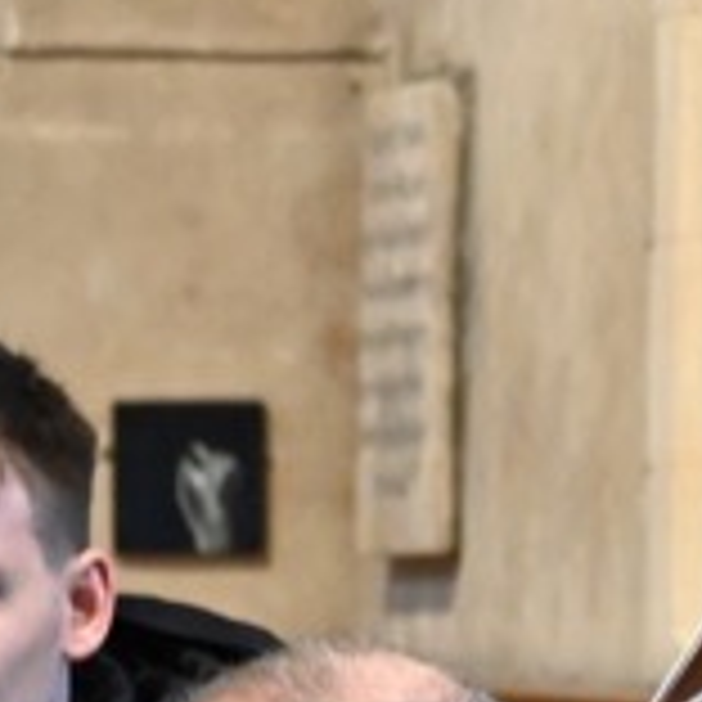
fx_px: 12665
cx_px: -58
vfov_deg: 3.2
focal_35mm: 552
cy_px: 1143
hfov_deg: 3.2
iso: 5600
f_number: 4.8
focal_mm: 66
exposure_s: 1/60
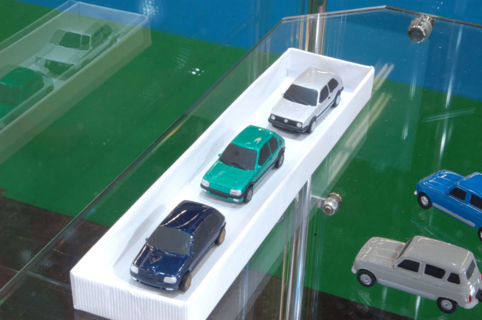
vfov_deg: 17.5
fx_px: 1043
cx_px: 241
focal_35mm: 78
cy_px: 160
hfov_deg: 26.0
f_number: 36
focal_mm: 52
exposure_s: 4
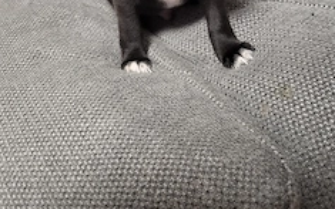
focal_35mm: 47
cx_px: 190
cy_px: -14
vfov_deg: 25.6
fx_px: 429
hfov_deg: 42.5
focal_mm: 5.4
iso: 500
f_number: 1.8
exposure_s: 1/50
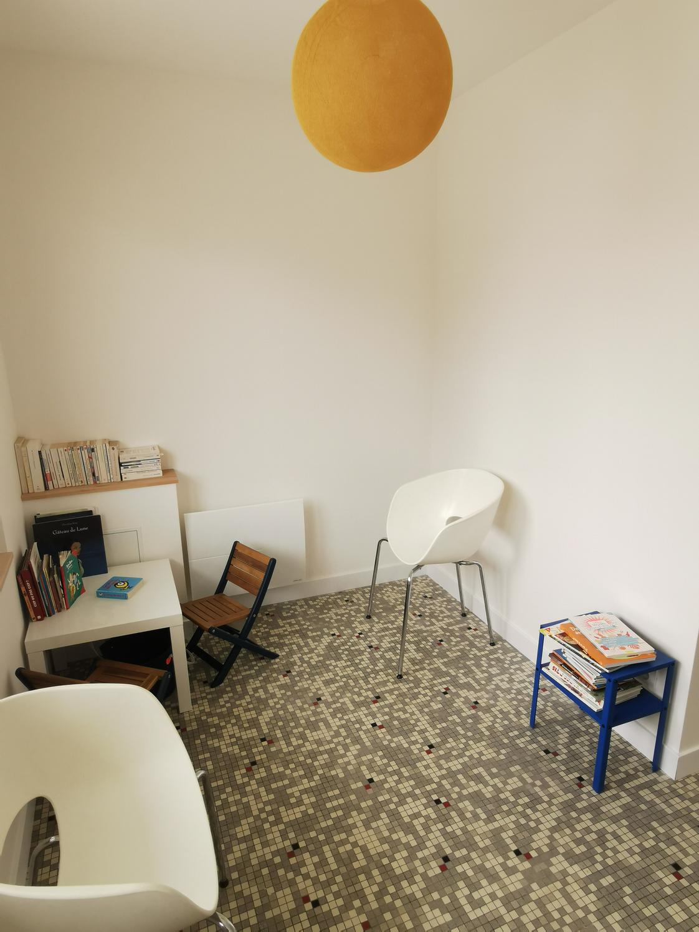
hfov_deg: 63.4
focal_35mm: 21
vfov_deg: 79.0
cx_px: 350
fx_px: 565
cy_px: 466
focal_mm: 2.26
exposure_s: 1/100
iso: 80
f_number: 2.2
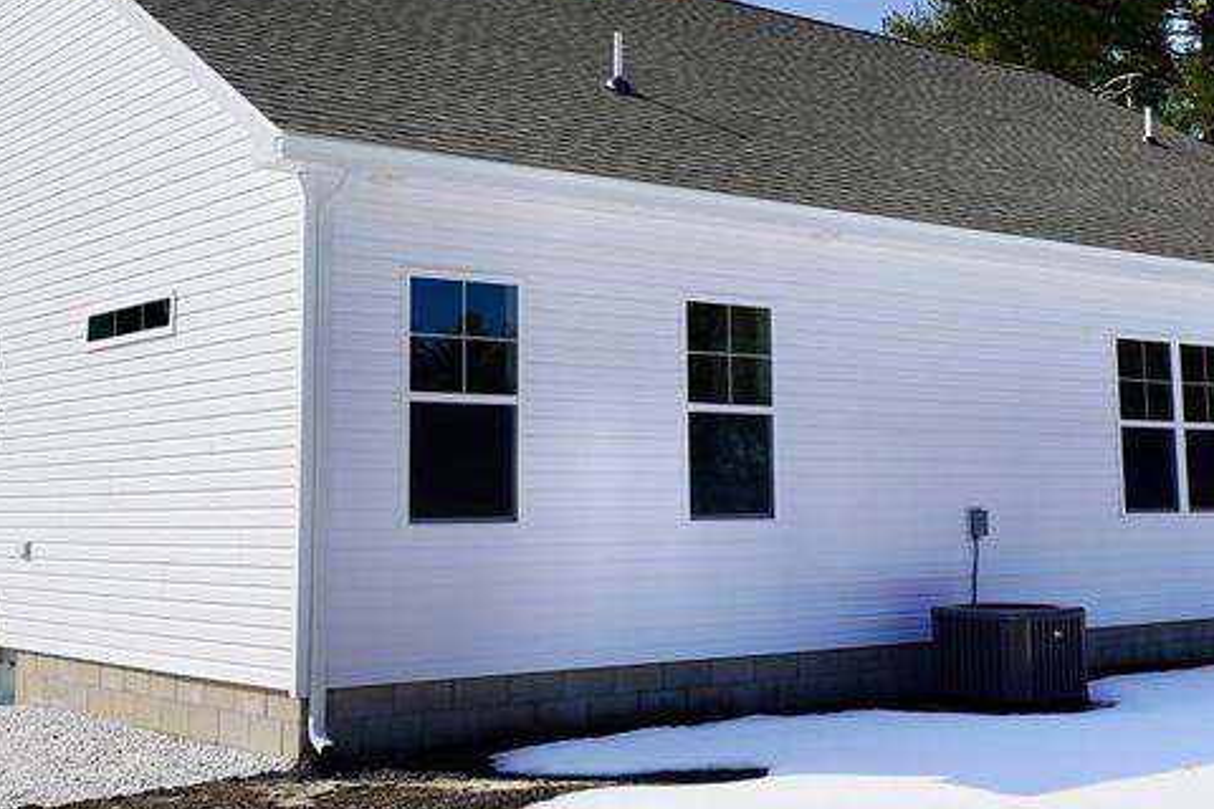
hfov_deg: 41.1
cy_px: 245
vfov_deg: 27.8
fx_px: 1619
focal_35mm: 48
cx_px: 635
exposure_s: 1/250
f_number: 10
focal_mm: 16
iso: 100
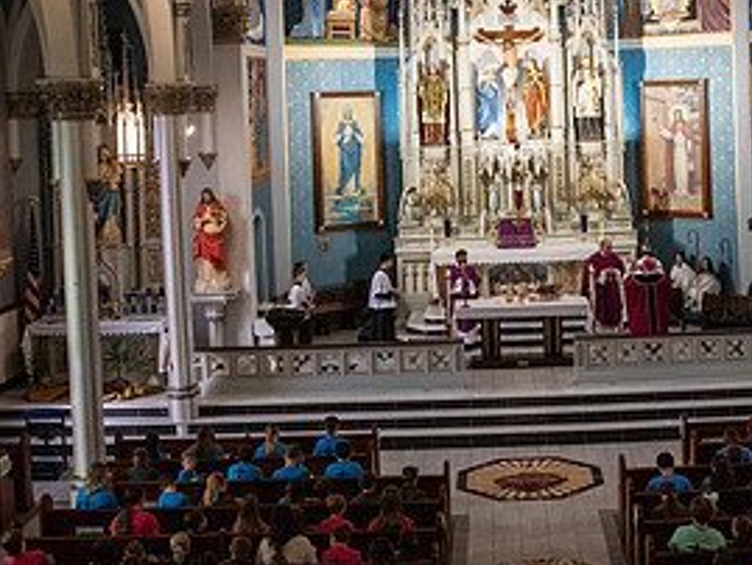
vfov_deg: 24.8
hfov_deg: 32.9
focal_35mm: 58
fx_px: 1261
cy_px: 105
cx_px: 517
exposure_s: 1/80
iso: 4000
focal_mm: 28
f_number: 11
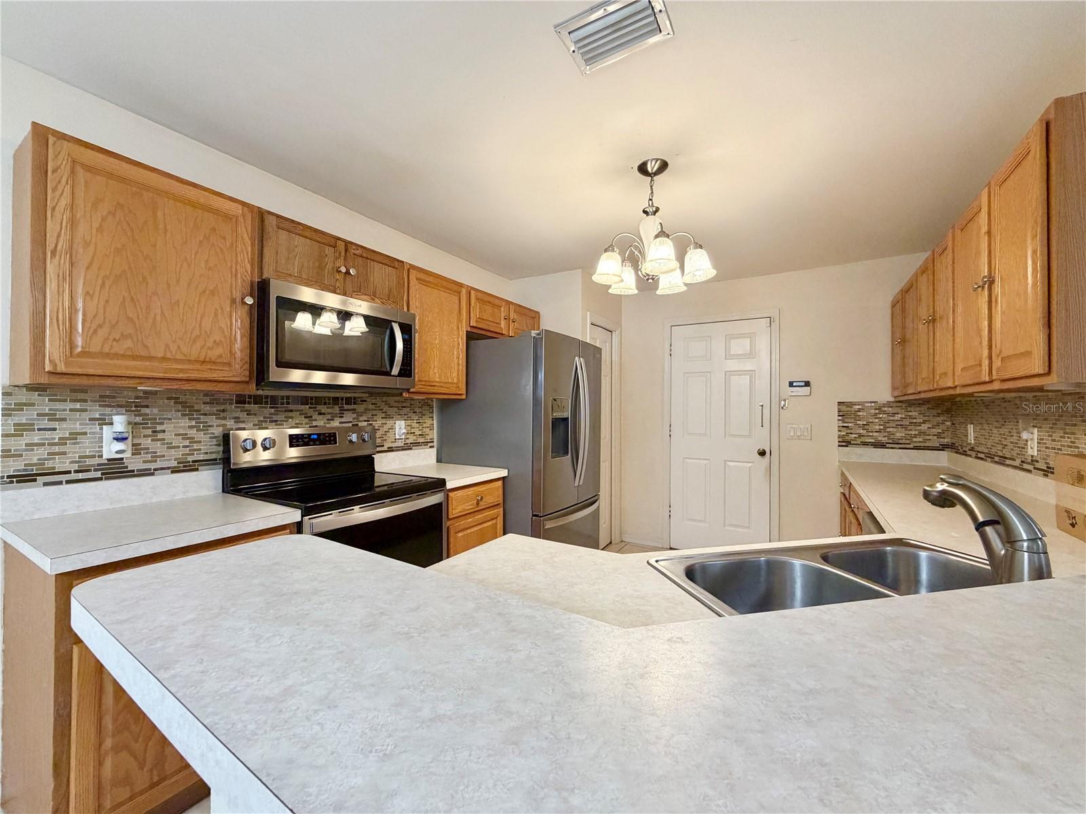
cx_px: 543
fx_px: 439
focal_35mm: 14
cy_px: 407
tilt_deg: +0.7
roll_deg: -1.0
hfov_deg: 102.1
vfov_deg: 85.7
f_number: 2.2
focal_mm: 2.22
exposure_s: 1/120
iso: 320
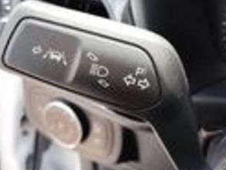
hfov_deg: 40.1
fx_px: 307
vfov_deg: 30.9
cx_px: 141
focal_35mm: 47
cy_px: 72
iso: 50
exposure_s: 1/126
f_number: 1.8
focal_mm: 4.25
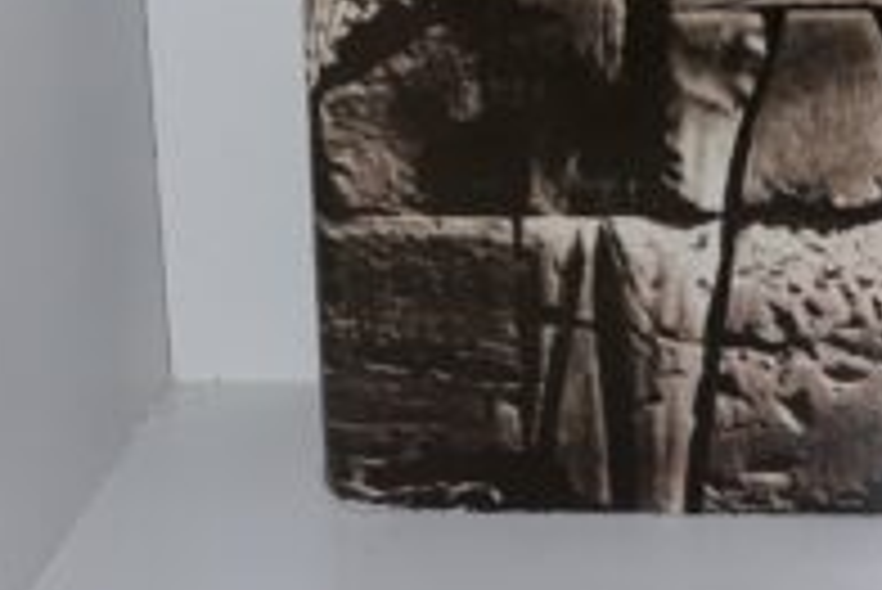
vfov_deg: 14.0
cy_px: -414
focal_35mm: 89
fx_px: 2182
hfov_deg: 21.7
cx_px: 958
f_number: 1.7
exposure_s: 1/191
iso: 40
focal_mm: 3.7
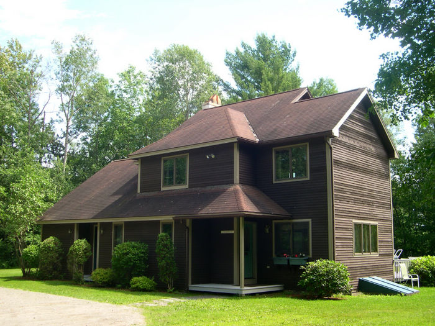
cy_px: 163
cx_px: 218
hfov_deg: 49.0
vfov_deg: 37.7
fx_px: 478
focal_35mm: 38
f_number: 2.8
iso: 100
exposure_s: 1/283
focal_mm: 8
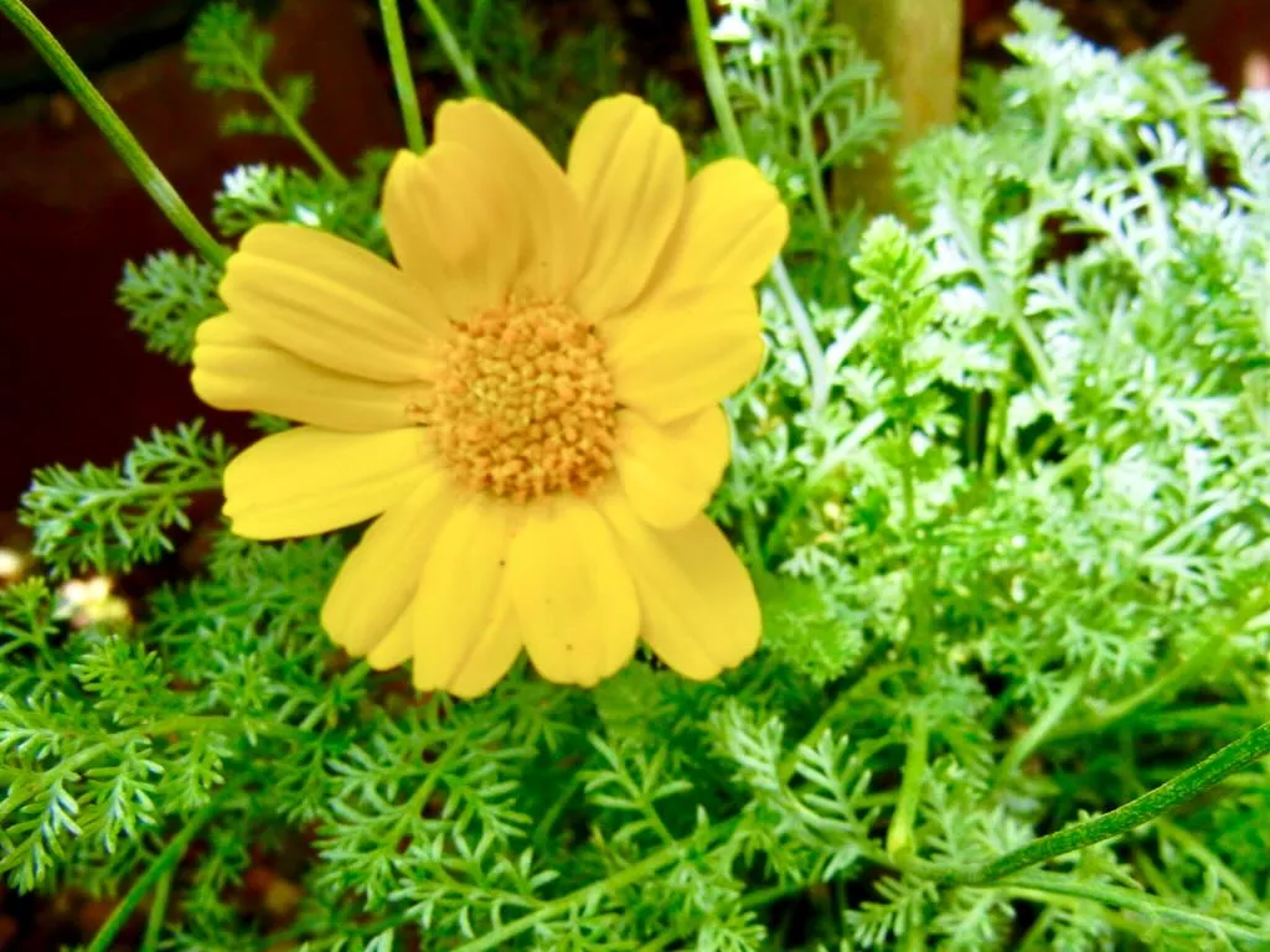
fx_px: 1101
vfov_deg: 46.8
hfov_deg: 60.0
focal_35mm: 30
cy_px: 476
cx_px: 635
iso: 160
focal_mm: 5.4
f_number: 3.5
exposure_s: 1/743
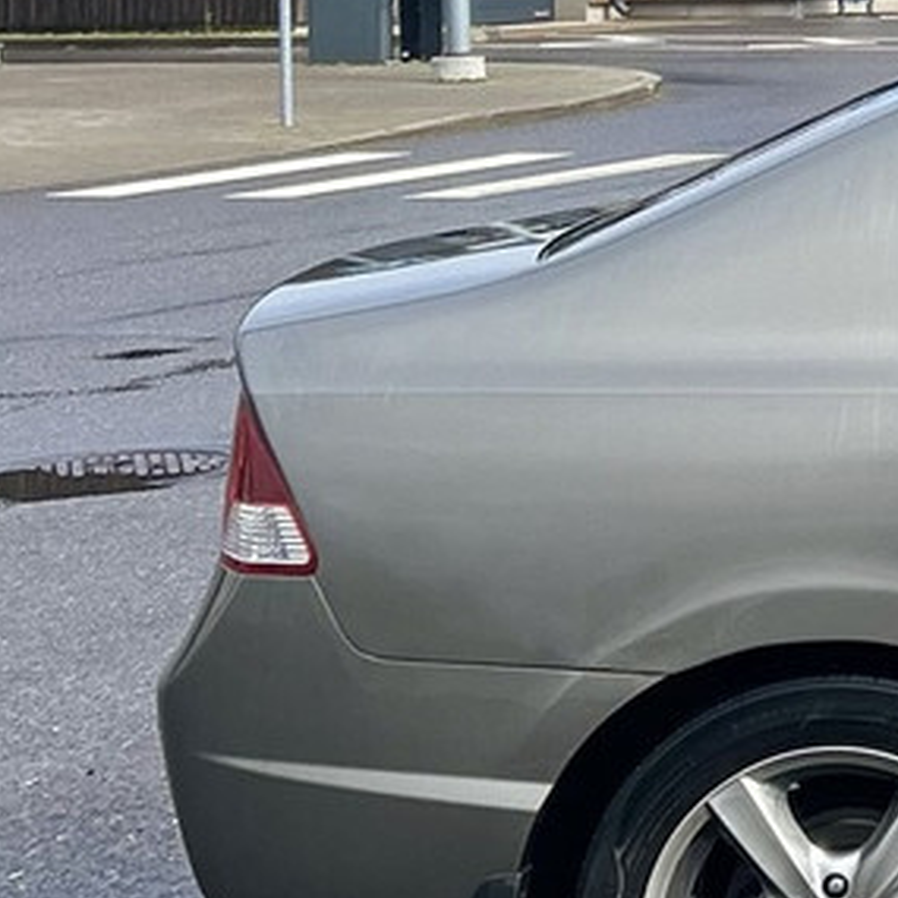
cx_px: 1796
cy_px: -199
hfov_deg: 12.0
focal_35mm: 129
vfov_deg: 13.2
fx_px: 3786
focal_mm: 5.7
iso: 50
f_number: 1.5
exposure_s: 1/1779
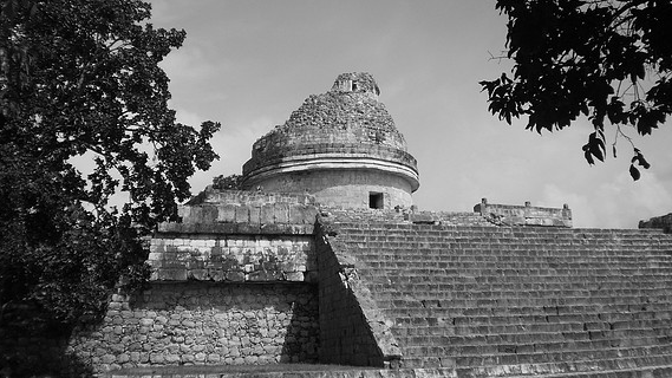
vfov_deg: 29.5
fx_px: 713
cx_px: 335
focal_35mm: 40
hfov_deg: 50.5
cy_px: 133
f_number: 4.6
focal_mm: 6.3
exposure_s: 1/1250
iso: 64
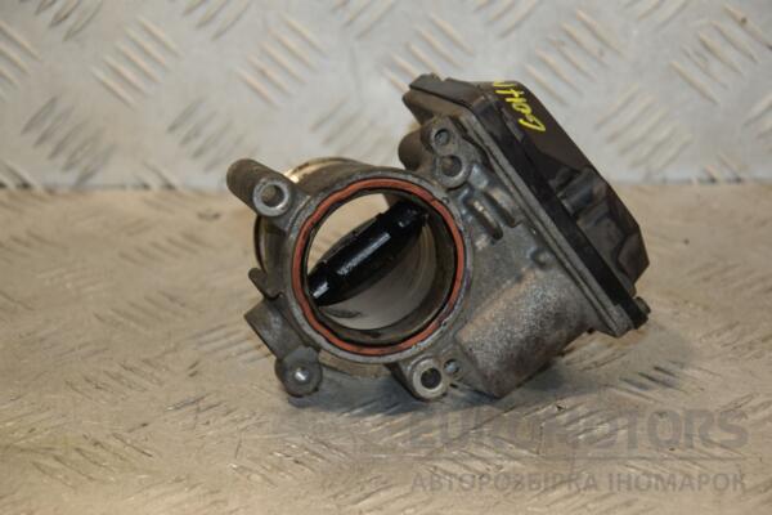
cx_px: 386
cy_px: 258
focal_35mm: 112
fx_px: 2412
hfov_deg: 18.2
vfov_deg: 12.2
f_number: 6.3
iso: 800
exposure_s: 1/200
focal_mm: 75
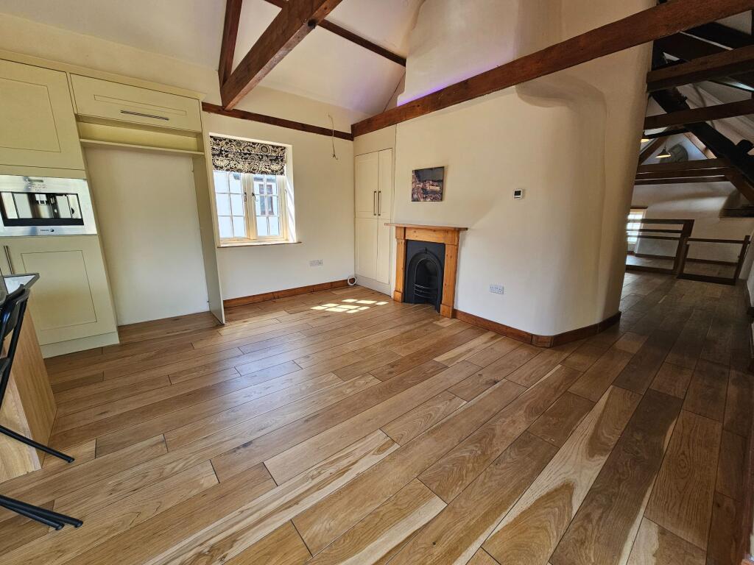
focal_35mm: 13
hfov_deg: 106.2
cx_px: 377
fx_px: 283
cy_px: 282
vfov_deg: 89.9
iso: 64
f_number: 2.2
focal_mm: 2.2
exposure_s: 1/100
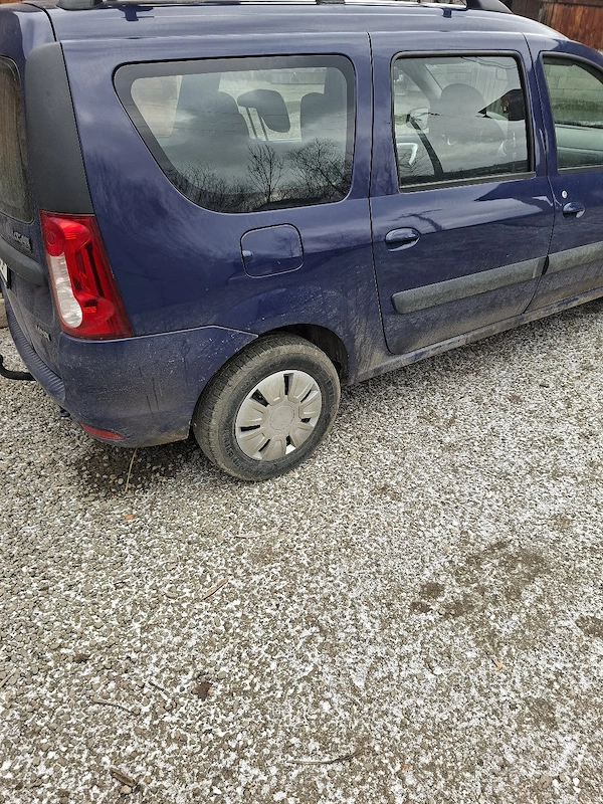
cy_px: 402
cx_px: 302
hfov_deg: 58.9
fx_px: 534
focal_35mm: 23
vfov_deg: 73.9
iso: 50
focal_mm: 5.54
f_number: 1.8
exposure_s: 1/167
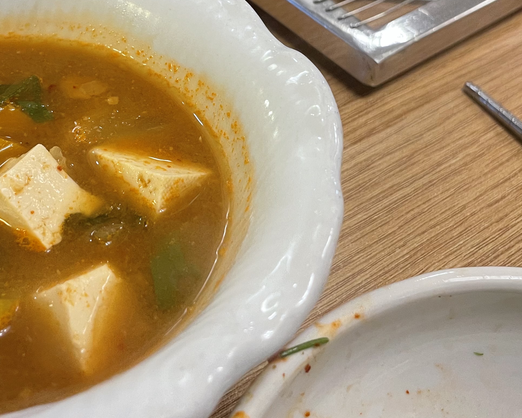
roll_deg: -5.5
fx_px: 819
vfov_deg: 27.9
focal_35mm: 53
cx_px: 203
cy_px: 73
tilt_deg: -40.4
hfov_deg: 35.2
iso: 100
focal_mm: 4.2
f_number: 1.6
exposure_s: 1/60
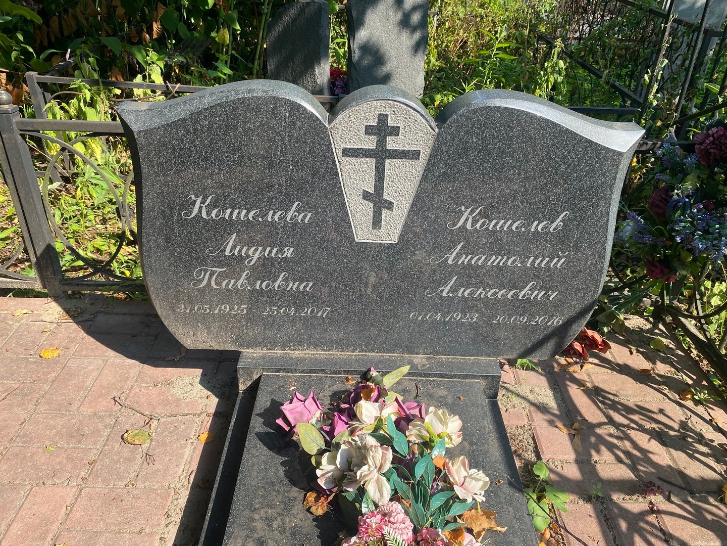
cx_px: 364
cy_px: 273
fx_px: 546
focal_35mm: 26
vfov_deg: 53.1
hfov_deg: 67.3
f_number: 1.8
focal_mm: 4.25
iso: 32
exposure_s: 1/827
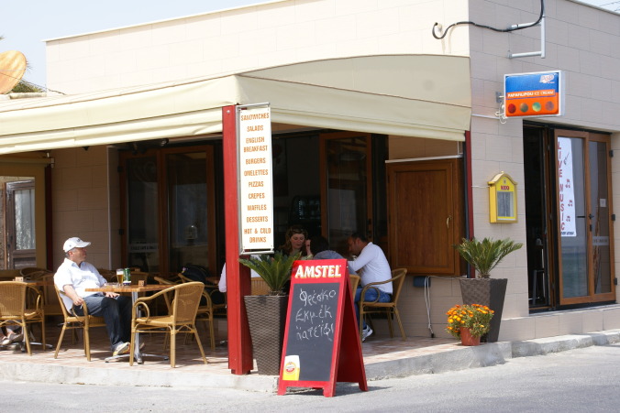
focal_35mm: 75
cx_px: 310
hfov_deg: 27.0
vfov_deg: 18.2
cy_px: 206
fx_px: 1292
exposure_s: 1/160
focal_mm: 50
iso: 100
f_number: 9
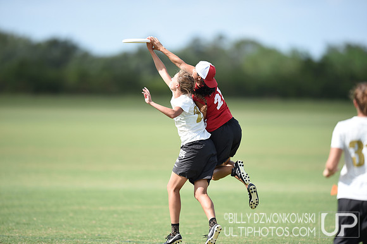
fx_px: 4075
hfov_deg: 5.2
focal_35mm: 400
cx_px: 184
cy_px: 122
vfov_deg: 3.4
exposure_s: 1/1000
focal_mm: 400
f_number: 2.8
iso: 100
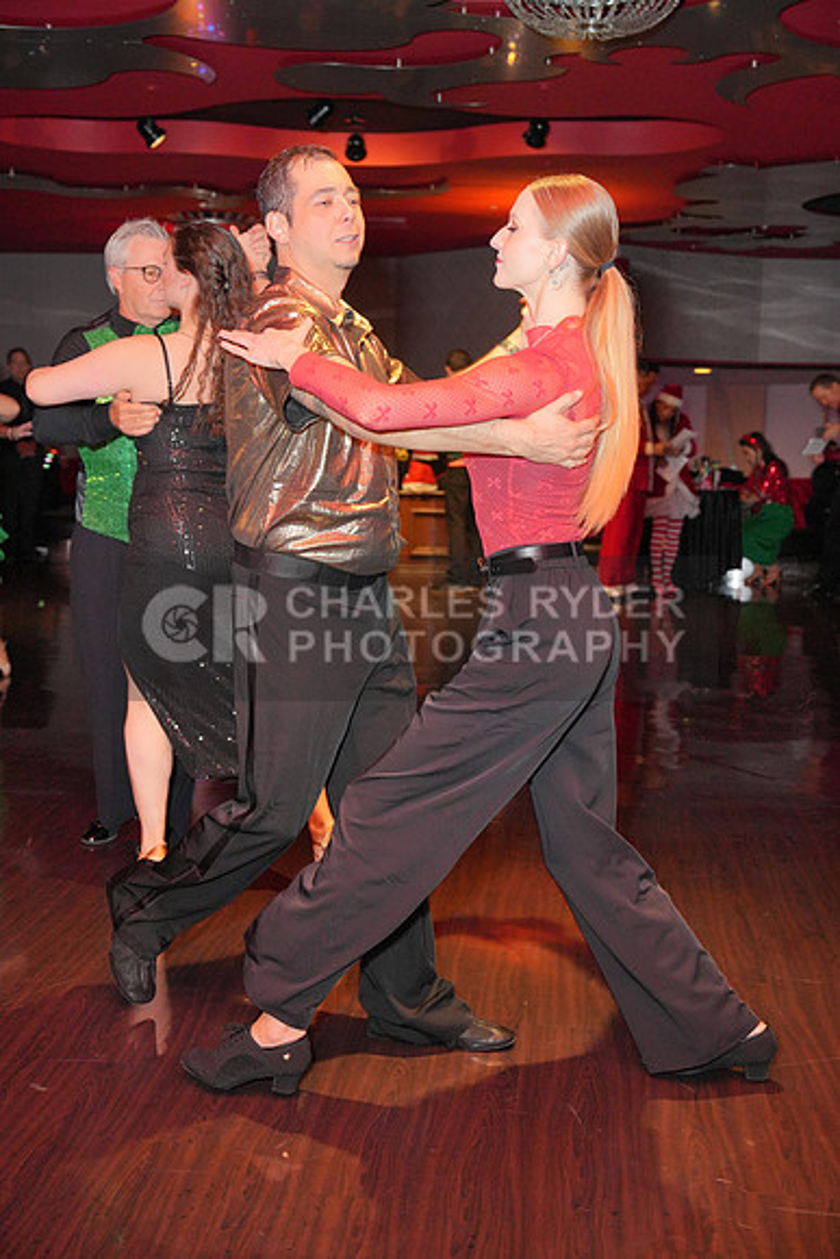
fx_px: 1469
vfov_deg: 46.4
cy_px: 630
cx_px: 420
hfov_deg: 31.9
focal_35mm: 42
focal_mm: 42
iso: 4000
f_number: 4
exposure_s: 1/250
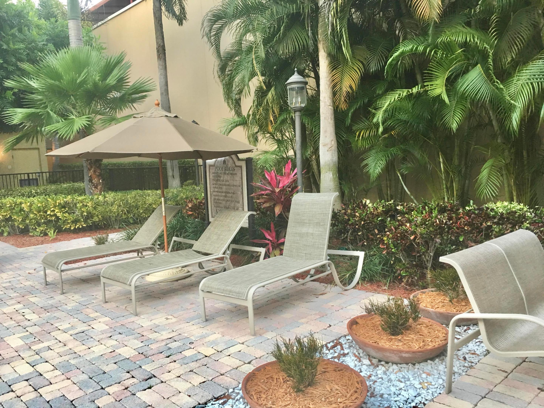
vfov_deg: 48.2
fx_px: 456
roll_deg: +3.8
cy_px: 204
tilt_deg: -5.2
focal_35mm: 29
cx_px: 272
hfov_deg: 61.7
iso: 40
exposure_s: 1/15
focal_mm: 4.15
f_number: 2.2
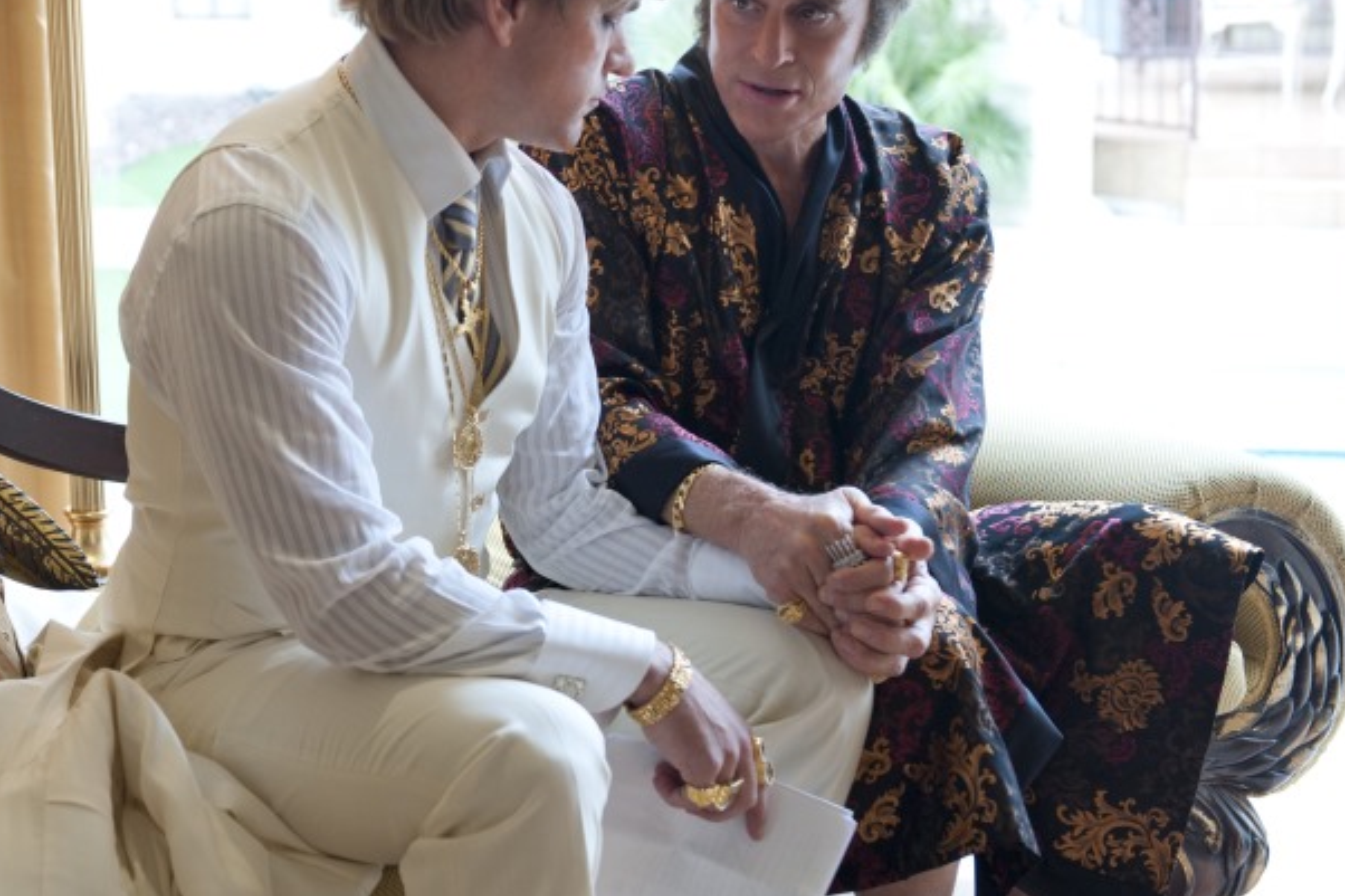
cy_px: 361
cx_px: 273
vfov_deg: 16.4
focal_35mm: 83
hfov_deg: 24.1
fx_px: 3100
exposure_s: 1/125
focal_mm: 50
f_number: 3.5
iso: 400
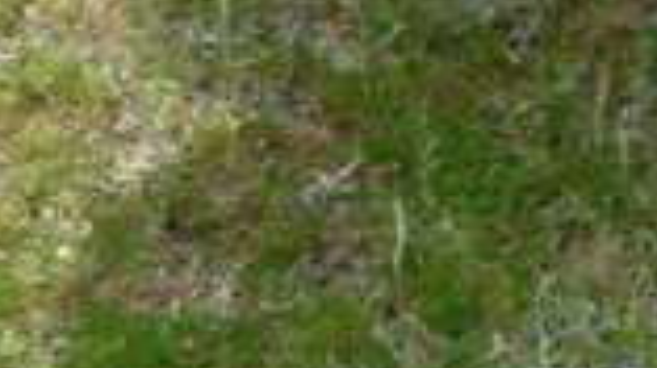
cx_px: 1666
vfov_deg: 6.3
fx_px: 3185
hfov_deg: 10.0
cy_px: -556
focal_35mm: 183
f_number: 2.8
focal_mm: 5.5
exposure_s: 1/500
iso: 80
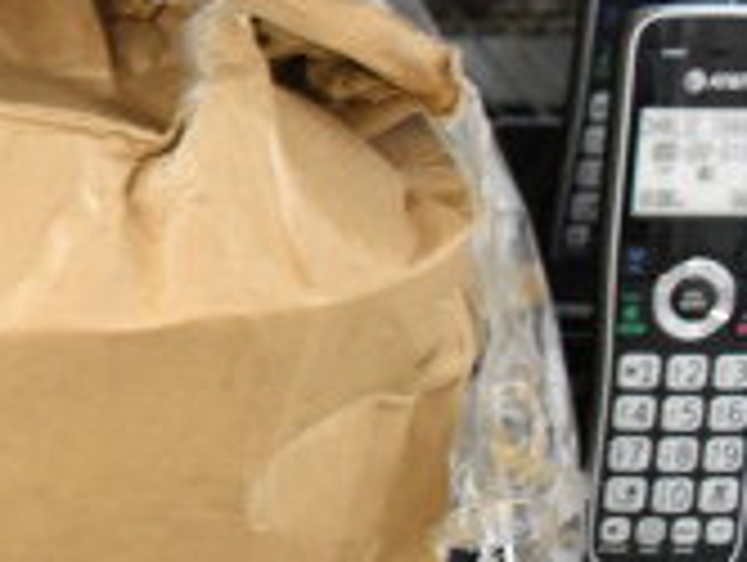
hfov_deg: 15.8
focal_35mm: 106
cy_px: 119
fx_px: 2291
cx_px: -590
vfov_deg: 13.9
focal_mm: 20
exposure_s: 1/30
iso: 3600
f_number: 3.8
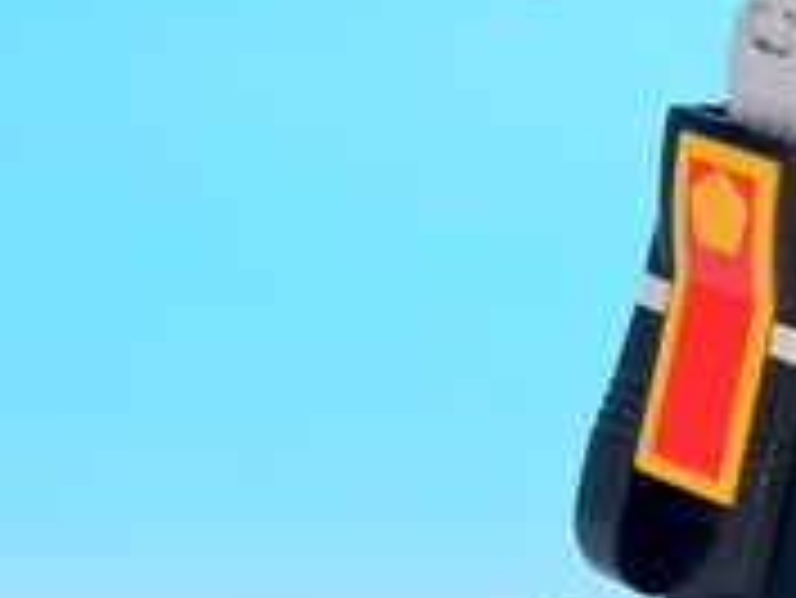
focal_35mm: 203
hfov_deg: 9.5
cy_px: -85
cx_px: 1120
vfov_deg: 7.3
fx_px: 4671
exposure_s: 1/1.3
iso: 80
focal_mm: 12.8
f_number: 5.8
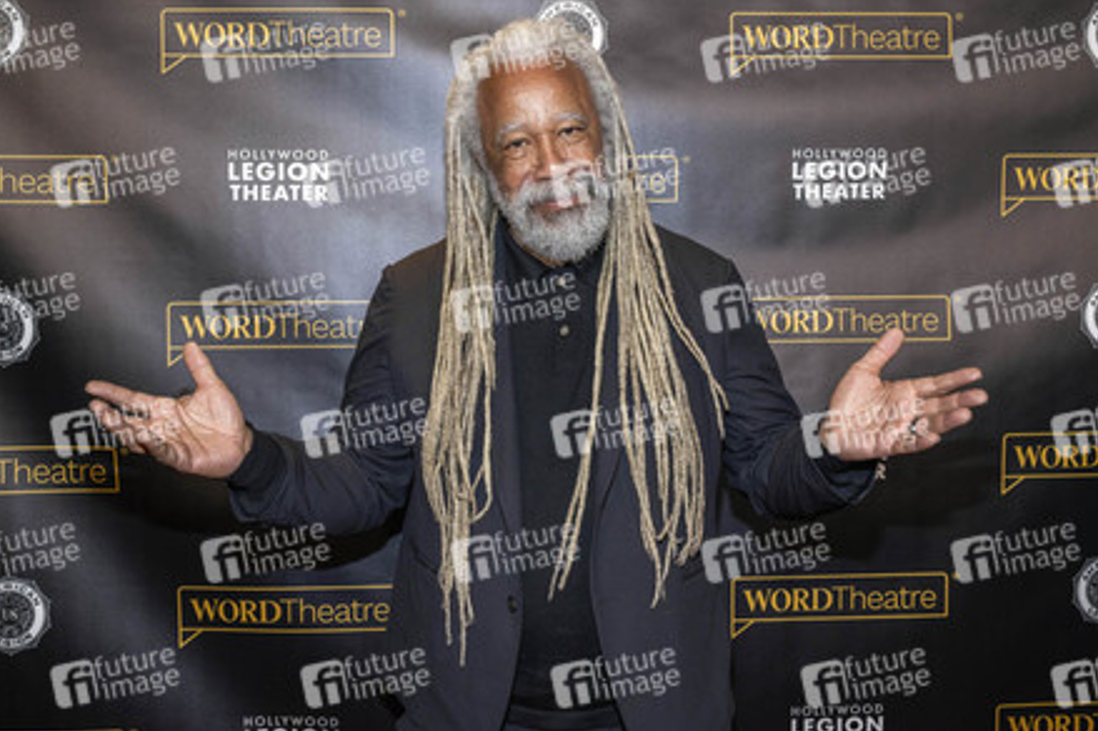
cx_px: 549
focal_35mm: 37
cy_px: 366
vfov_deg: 35.9
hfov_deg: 51.9
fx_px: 1128
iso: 800
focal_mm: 36
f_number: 4
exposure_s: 1/250
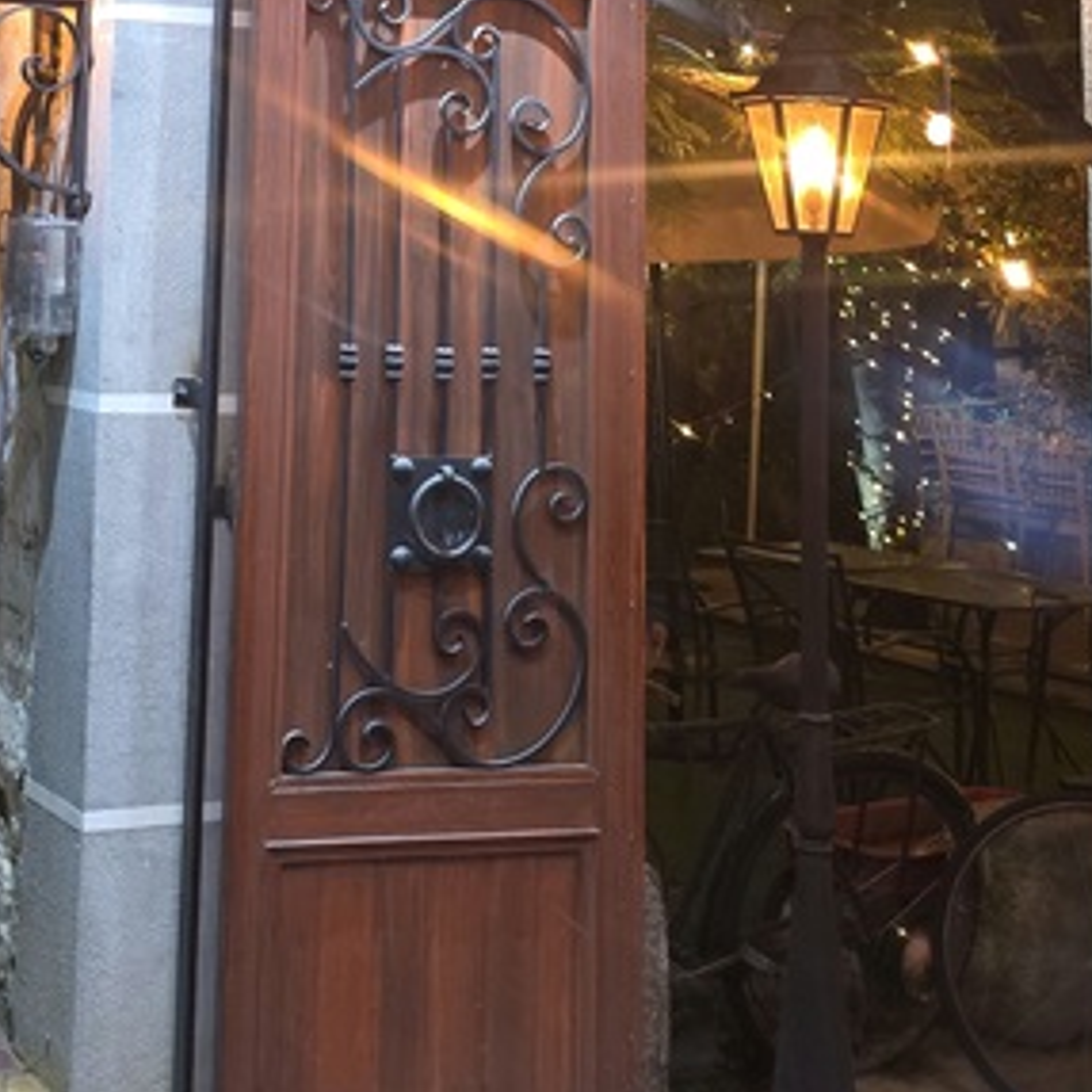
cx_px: 292
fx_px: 2284
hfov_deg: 26.6
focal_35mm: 64
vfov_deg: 24.5
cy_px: -206
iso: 320
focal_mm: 6.3
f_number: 1.7
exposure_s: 1/30
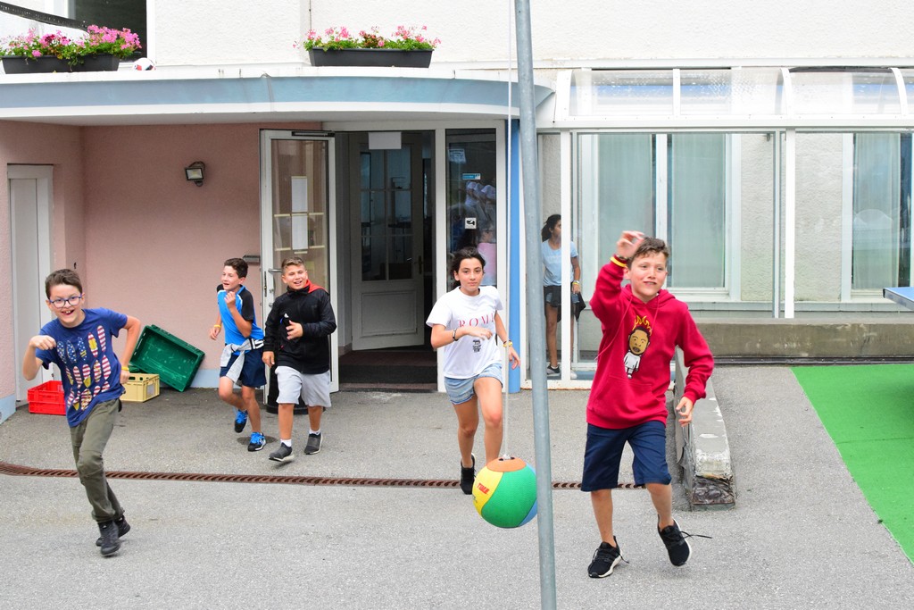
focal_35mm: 52
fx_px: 1333
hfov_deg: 37.8
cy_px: 305
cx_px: 457
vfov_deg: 25.8
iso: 3200
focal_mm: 35
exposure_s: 1/320
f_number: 8
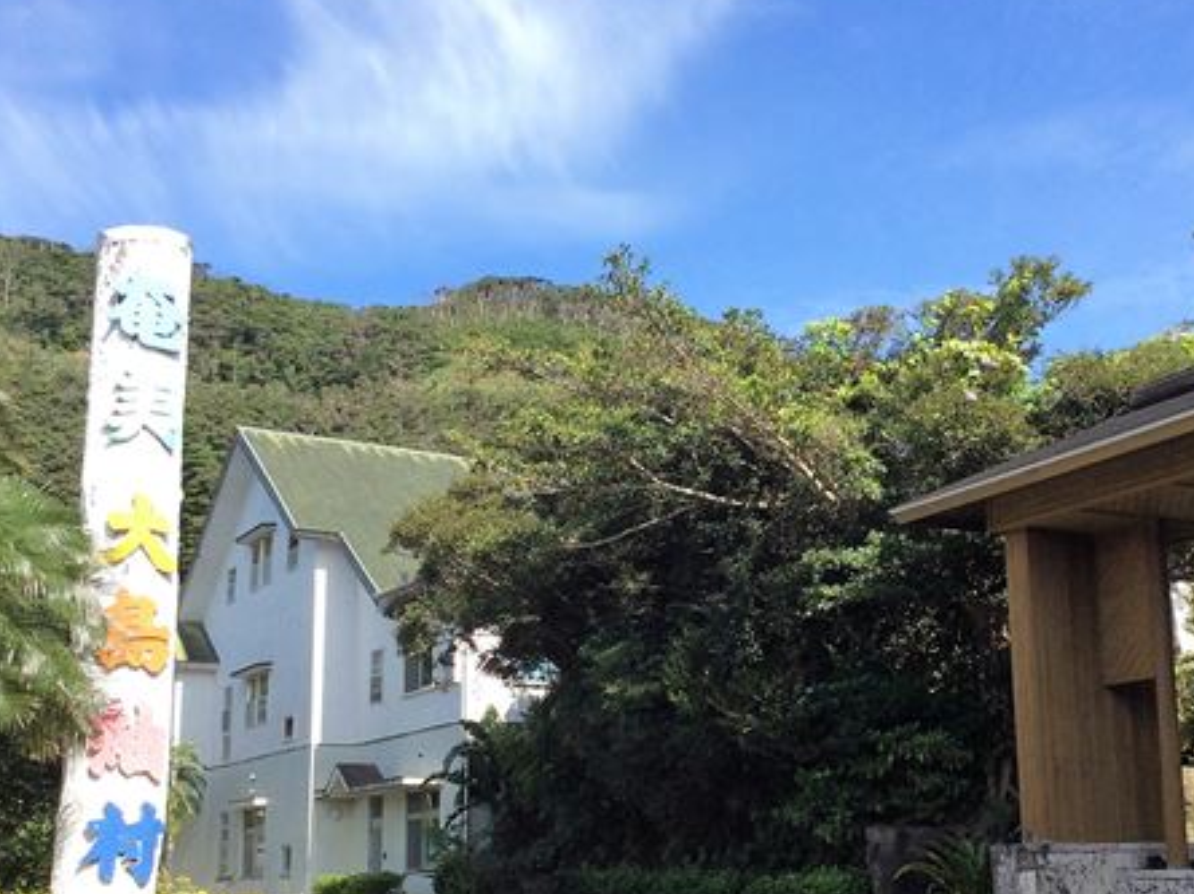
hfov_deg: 41.2
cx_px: 665
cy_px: 604
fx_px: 1585
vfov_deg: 31.2
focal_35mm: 46
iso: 32
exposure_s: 1/880
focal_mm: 3.3
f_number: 2.4
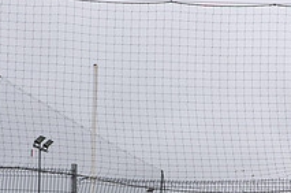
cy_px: 291
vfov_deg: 15.6
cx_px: 348
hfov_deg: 23.3
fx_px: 645
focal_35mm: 80
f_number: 7.1
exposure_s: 1/100
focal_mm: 24
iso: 125
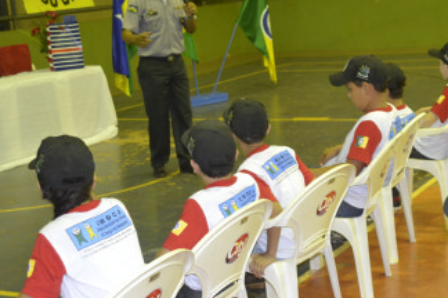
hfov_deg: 27.8
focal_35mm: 72
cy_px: 121
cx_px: 330
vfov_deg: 19.0
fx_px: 893
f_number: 4
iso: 2200
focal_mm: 31
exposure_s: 1/60
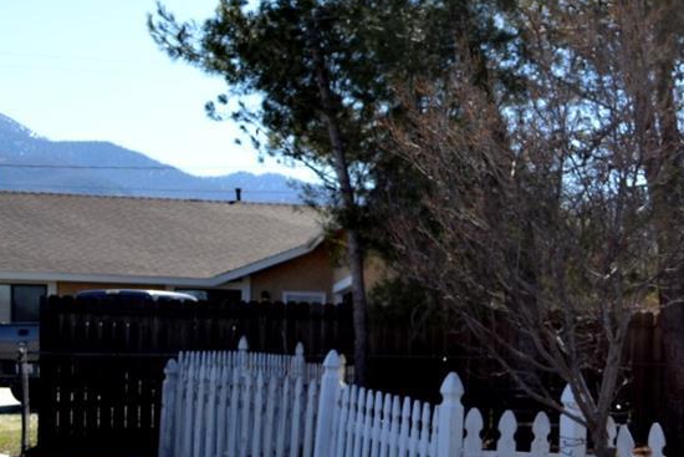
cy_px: 413
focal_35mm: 90
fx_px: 1710
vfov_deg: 15.0
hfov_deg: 20.7
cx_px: 884
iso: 100
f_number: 7.1
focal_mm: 22
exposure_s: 1/200
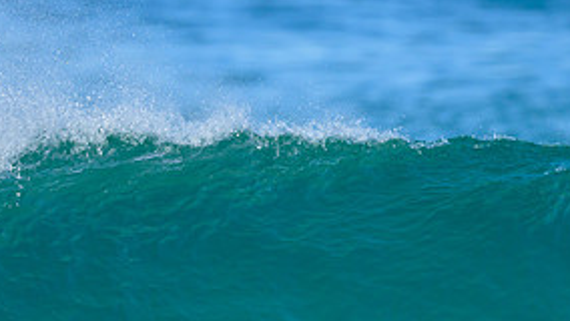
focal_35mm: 2353
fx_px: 35577
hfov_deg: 0.9
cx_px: 129
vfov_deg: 0.5
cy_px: 333
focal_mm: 800
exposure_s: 1/2000
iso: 280
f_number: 6.3
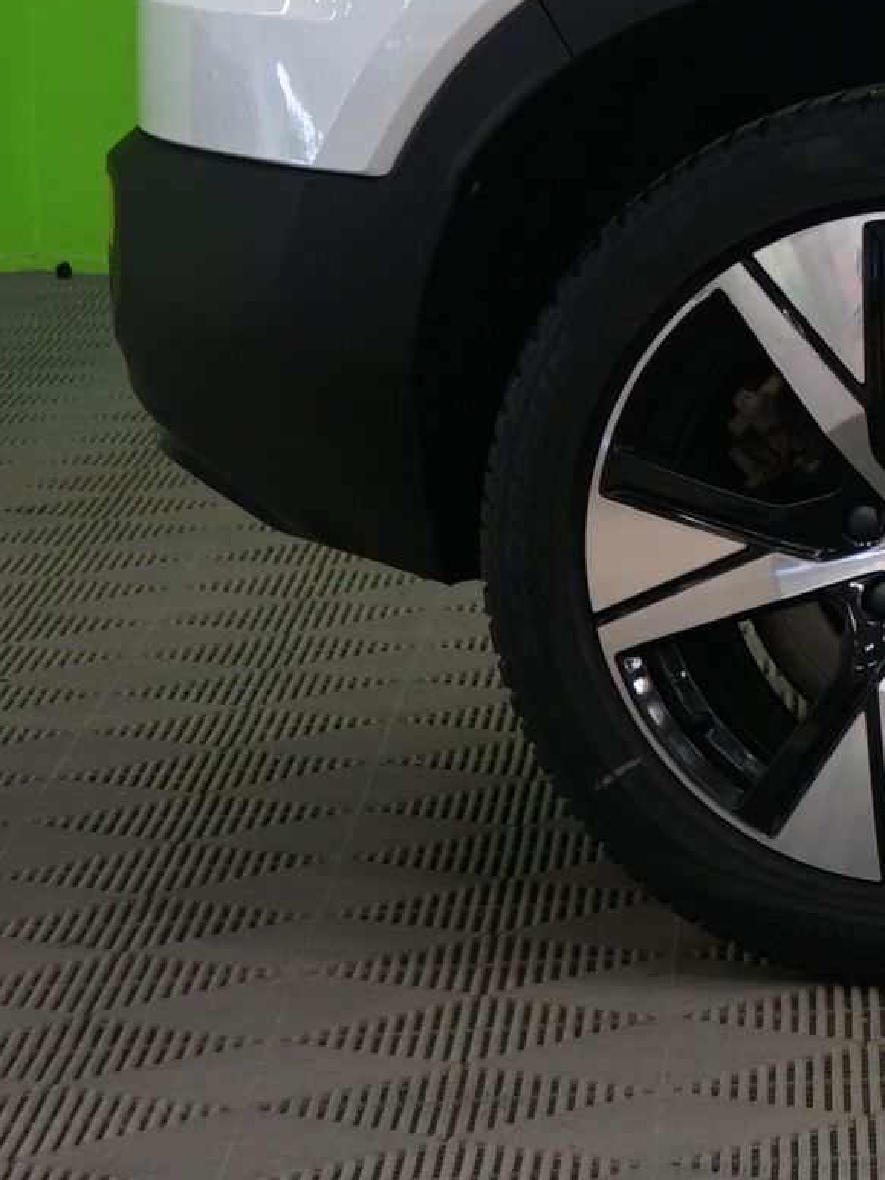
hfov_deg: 6.5
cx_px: 2799
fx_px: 7022
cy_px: -139
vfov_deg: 9.5
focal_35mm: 206
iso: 400
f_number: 5
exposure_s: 1/10
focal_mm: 42
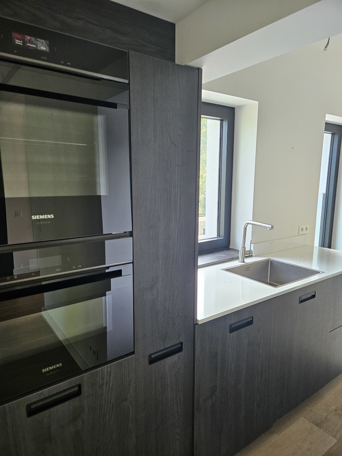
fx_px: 303
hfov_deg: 58.9
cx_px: 171
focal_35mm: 23
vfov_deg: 73.9
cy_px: 228
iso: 200
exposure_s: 1/100
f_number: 1.8
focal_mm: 5.4
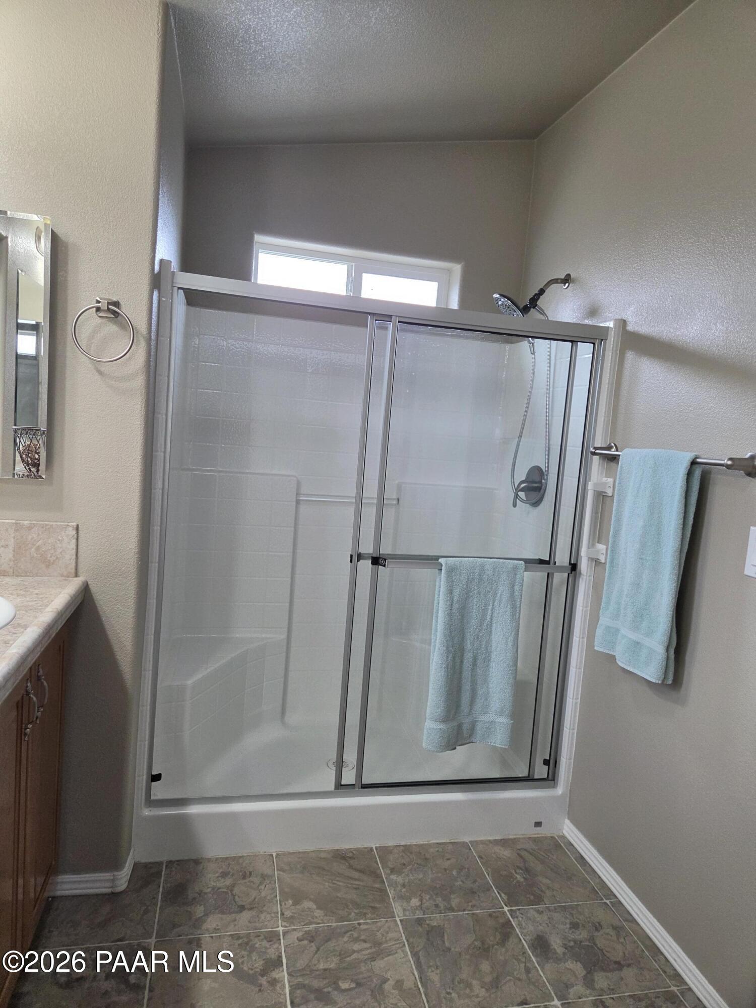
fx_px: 670
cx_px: 378
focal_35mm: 23
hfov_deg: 58.9
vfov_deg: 73.9
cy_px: 504
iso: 160
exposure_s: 1/120
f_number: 1.8
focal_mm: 5.4
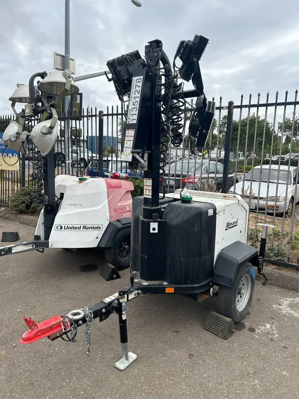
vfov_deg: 67.3
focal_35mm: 26
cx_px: 150
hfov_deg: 53.1
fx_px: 299
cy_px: 200
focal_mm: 5.7
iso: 50
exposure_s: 1/2513
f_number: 1.5
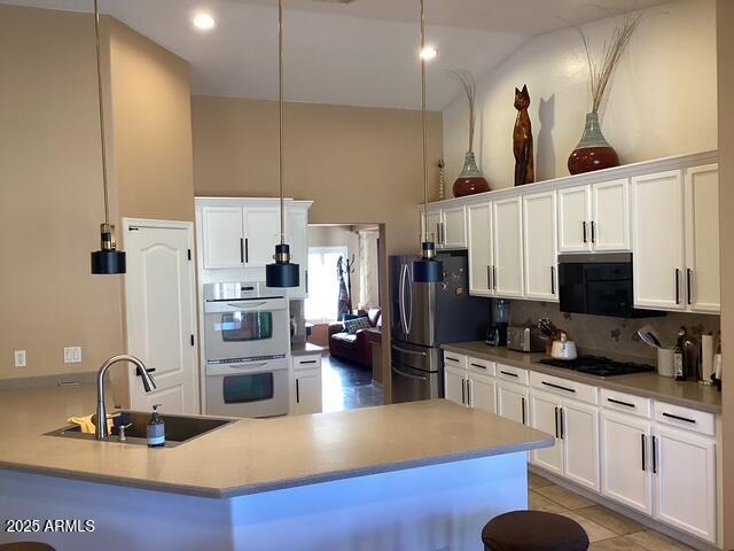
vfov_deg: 45.4
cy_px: 276
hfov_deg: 58.4
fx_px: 657
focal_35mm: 31
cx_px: 367
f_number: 2.4
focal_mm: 3.3
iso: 125
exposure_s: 1/50
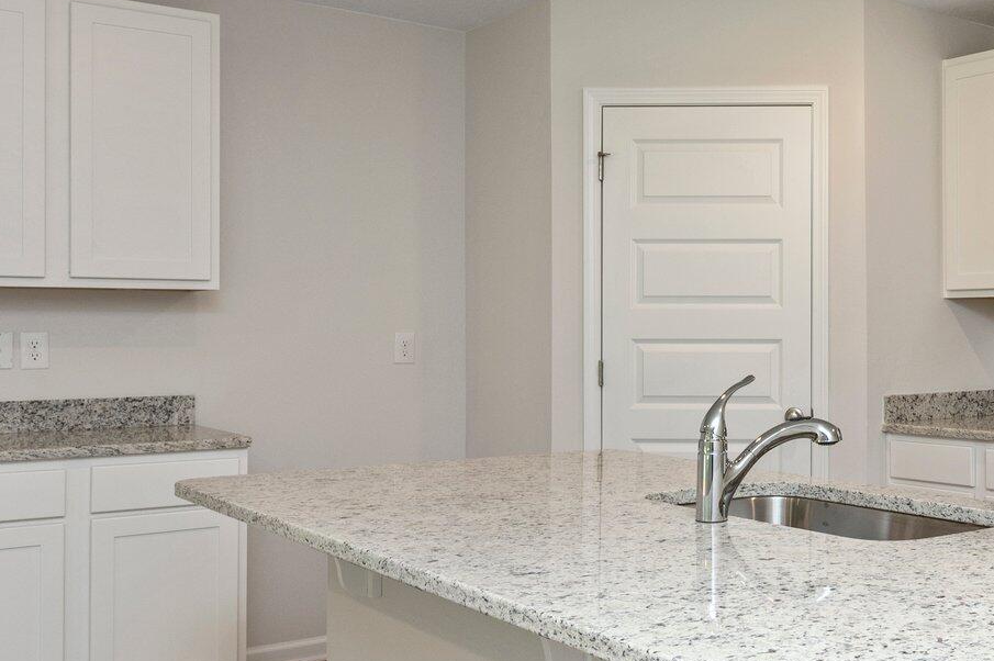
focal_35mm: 43
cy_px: 309
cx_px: 861
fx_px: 1186
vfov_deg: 31.1
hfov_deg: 42.4
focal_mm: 19
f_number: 9
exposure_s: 1/30
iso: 320
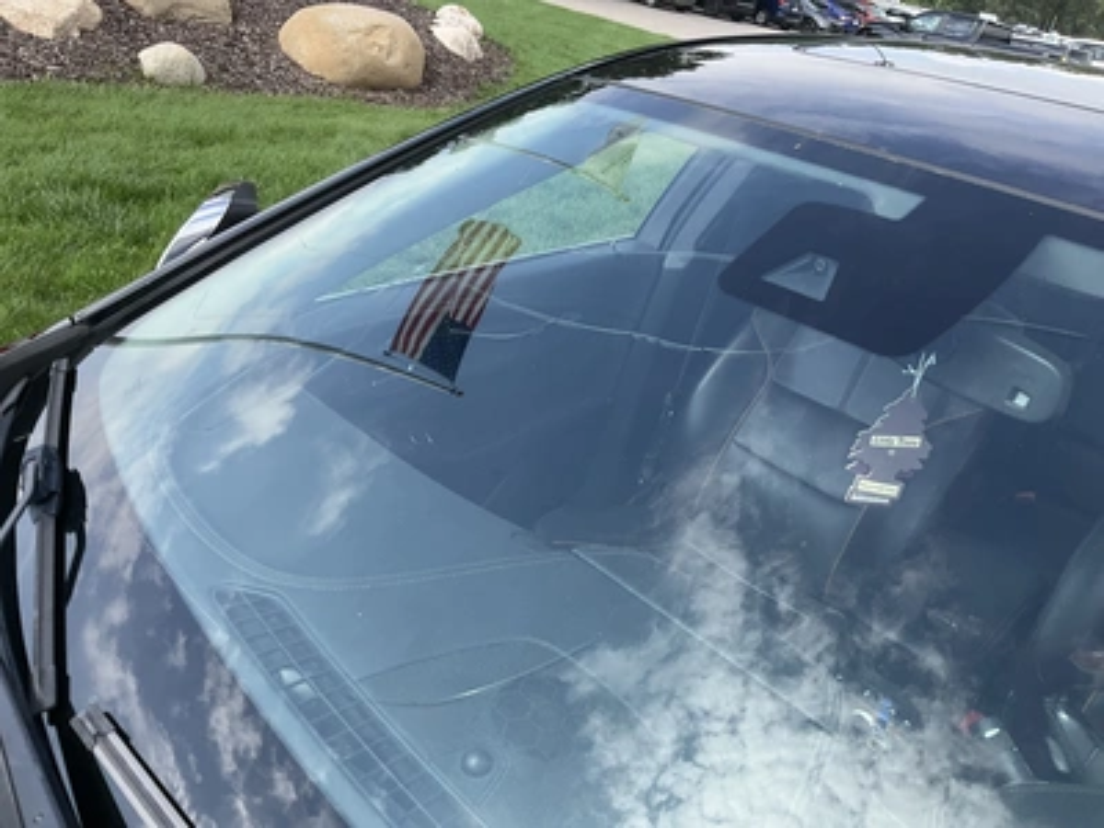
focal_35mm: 29
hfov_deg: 61.7
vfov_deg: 48.2
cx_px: 552
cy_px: 414
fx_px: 925
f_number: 1.8
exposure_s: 1/562
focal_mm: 3
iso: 25
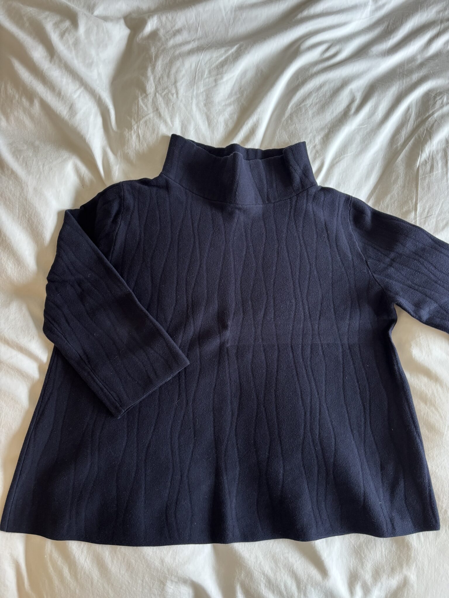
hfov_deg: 53.1
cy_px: 299
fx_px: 450
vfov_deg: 67.3
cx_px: 224
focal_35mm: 26
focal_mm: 5.96
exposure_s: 1/60
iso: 125
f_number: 1.6
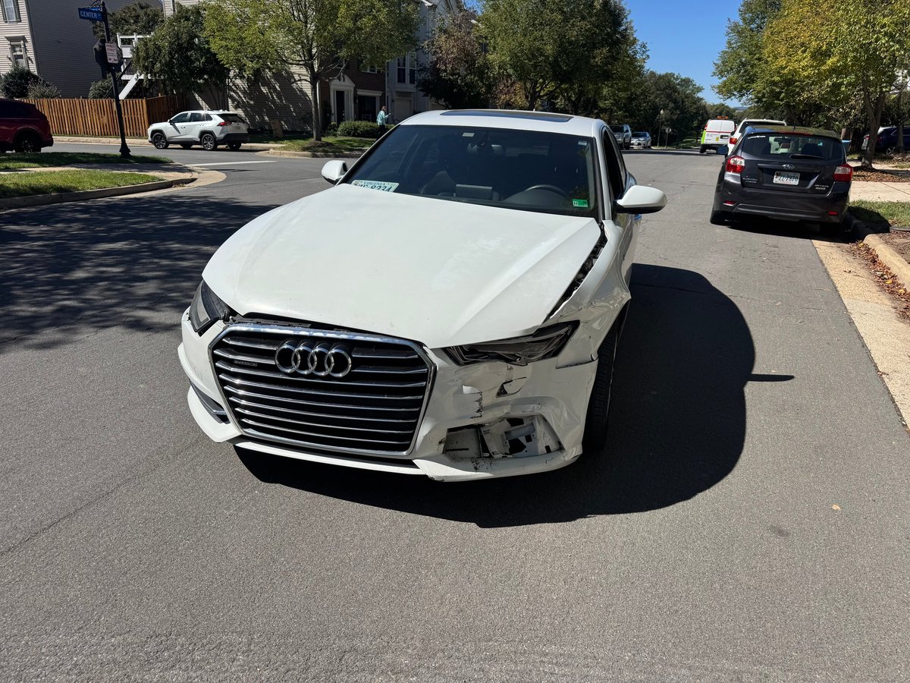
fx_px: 631
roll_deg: -0.2
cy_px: 342
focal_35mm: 24
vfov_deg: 56.8
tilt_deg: -22.0
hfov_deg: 71.6
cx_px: 455
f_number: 1.78
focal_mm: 6.76
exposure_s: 1/5814
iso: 80
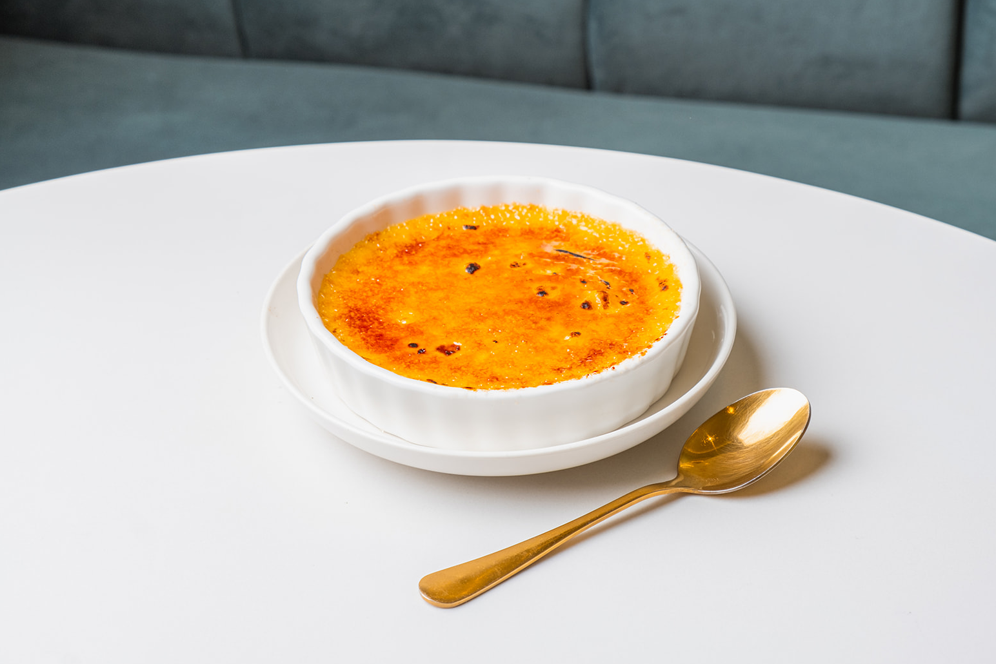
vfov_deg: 15.9
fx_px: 2380
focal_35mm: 86
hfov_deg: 23.6
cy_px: 326
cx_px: 510
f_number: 8
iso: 200
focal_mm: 55
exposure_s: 1/100
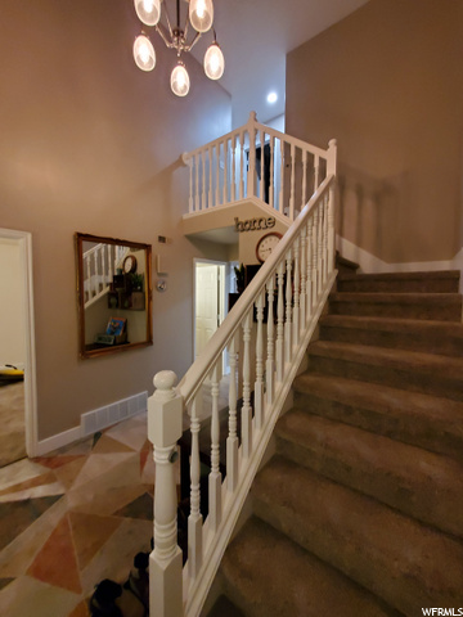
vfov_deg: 106.2
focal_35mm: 13
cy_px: 308
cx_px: 232
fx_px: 232
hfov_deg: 89.9
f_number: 2.2
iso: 500
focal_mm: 1.8
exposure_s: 1/29
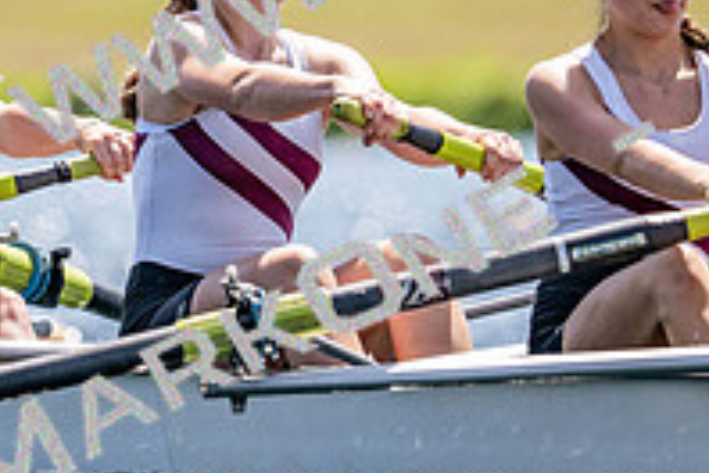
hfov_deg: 1.8
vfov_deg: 1.2
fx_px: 23080
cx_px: 451
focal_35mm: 1172
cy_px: 156
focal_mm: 400
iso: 250
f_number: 4.5
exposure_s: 1/2500
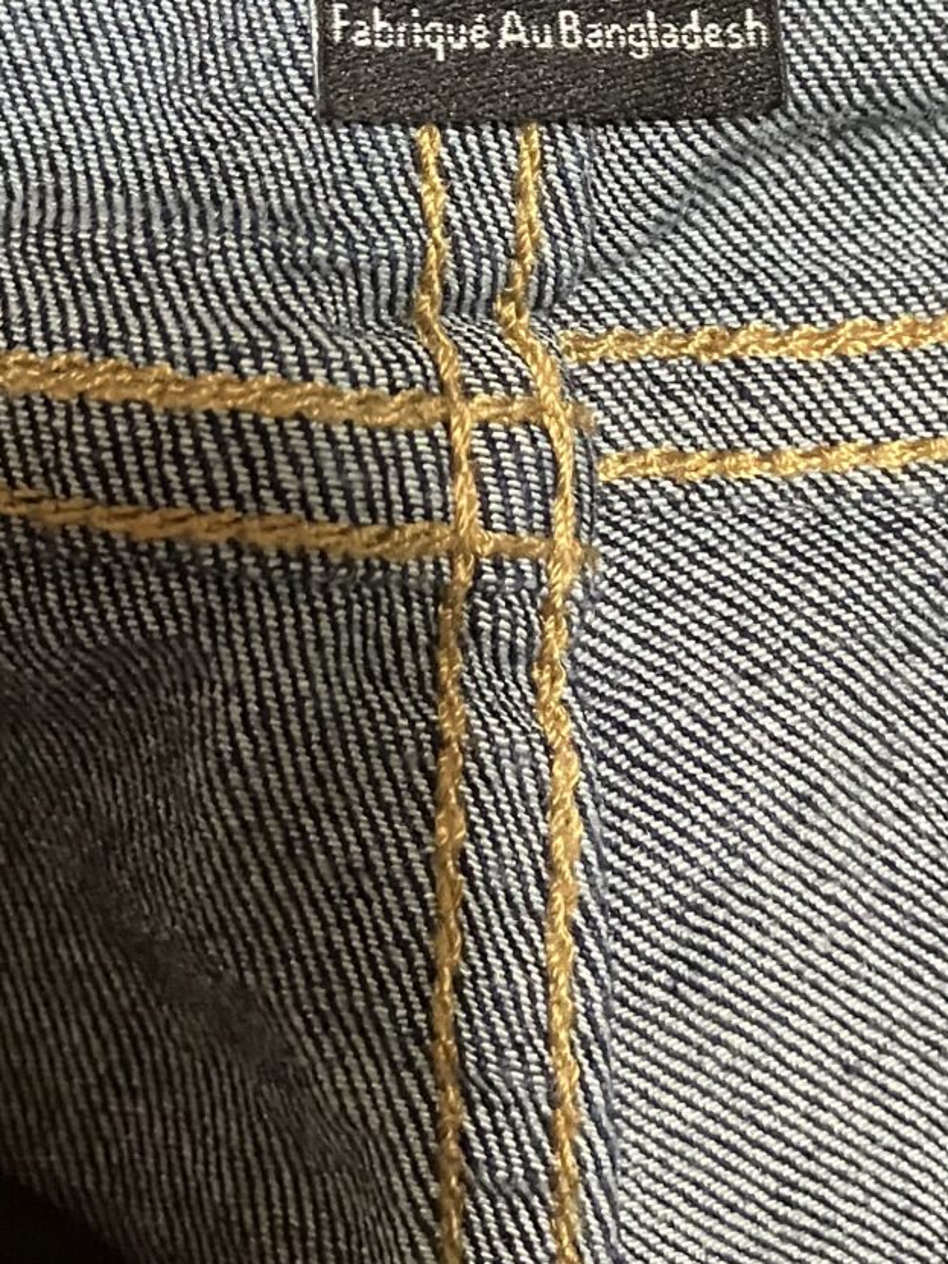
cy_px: 15
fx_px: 2520
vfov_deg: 26.7
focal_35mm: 69
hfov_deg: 21.3
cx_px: 434
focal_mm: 3.99
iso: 640
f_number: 1.8
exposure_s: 1/24
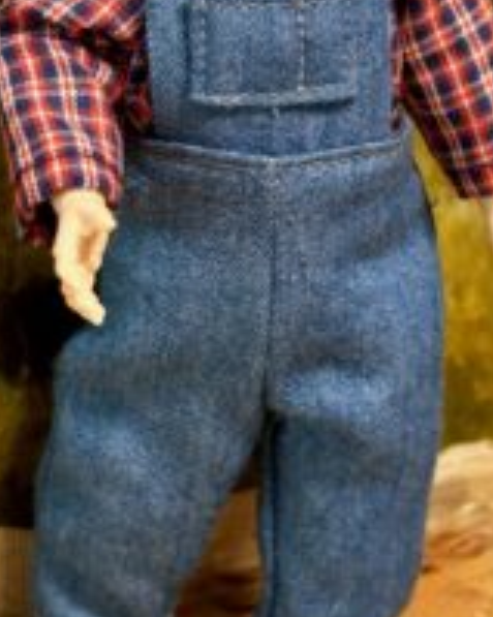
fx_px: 1716
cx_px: 319
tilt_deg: -23.5
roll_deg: -2.7
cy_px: 183
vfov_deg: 20.3
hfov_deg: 16.3
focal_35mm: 94
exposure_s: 1/131
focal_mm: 6.86
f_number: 1.78
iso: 64
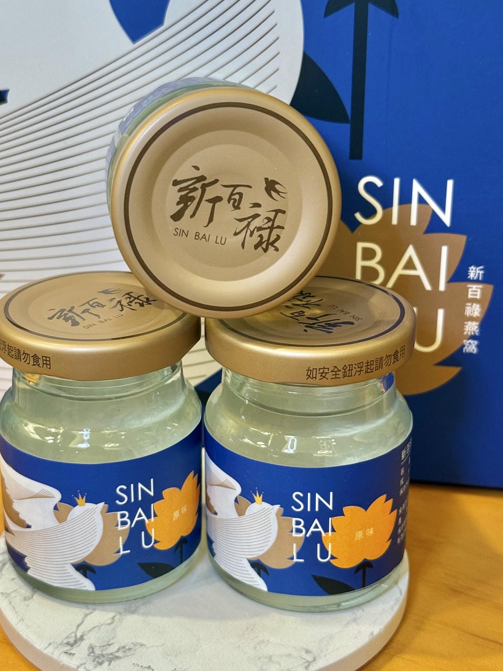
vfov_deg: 32.2
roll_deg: +0.3
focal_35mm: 60
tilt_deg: -22.6
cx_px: 193
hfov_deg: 24.4
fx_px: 1162
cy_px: 313
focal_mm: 6.76
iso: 64
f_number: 1.78
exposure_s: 1/60
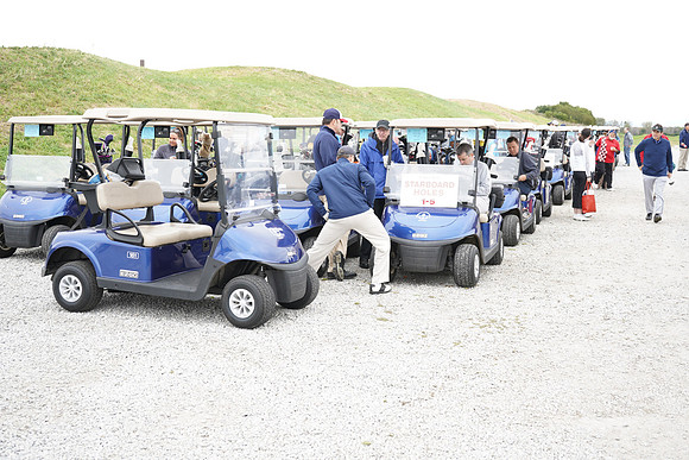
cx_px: 344
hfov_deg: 46.4
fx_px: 804
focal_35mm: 42
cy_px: 230
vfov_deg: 31.9
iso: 200
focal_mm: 42
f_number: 5.6
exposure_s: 1/80
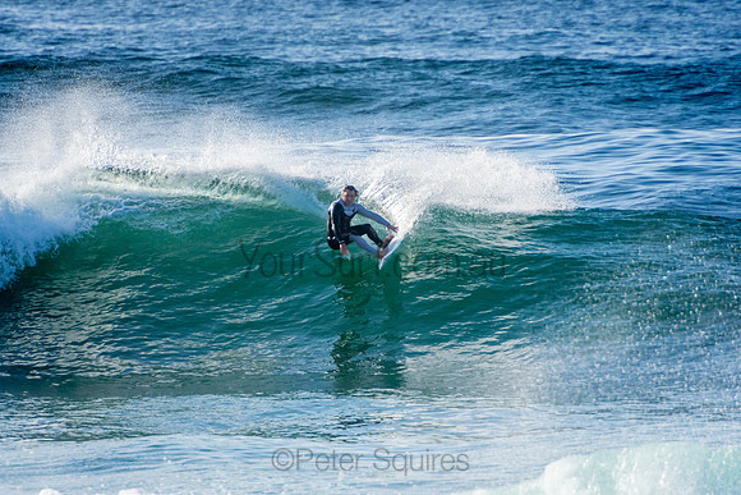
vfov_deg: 2.3
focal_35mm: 600
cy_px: 248
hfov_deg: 3.4
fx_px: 12352
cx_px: 370
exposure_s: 1/2000
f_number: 5.6
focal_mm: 400
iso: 320
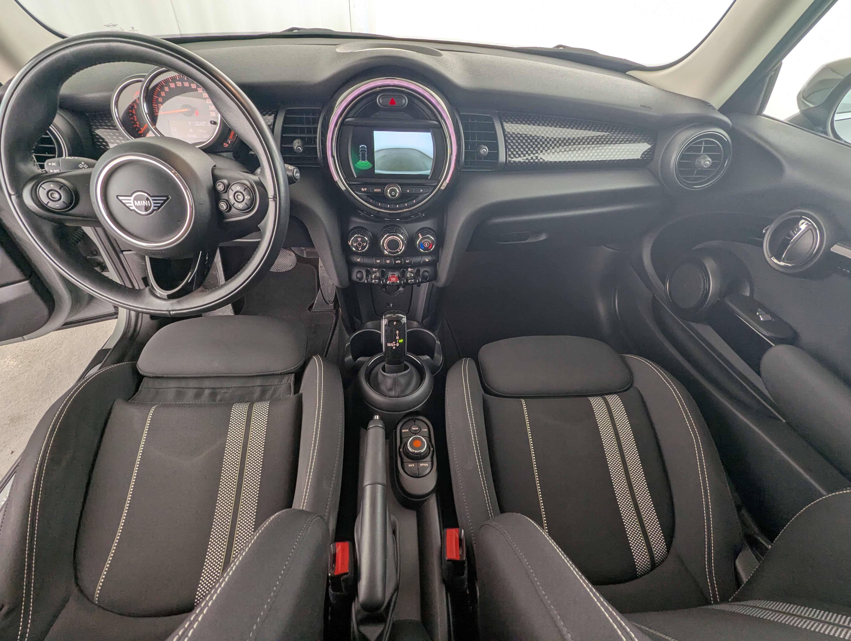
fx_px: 394
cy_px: 320
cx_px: 426
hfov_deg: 94.4
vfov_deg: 78.2
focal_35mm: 16
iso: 66
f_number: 2.2
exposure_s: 1/36.4
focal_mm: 2.35
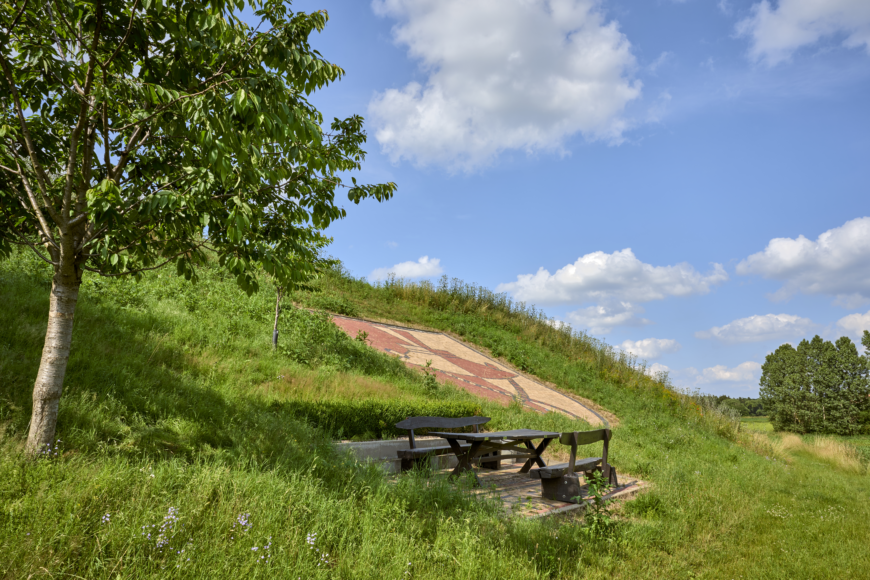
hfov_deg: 73.7
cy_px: 290
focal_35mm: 24
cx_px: 435
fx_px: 580
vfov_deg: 53.1
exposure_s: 1/100
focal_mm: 24
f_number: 11
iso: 64
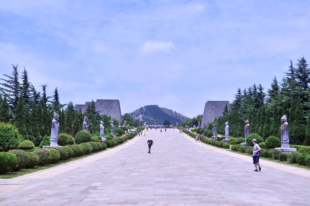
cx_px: 155
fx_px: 387
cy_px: 103
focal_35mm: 45
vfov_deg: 29.8
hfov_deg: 43.7
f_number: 25
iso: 200
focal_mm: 30
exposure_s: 1/100
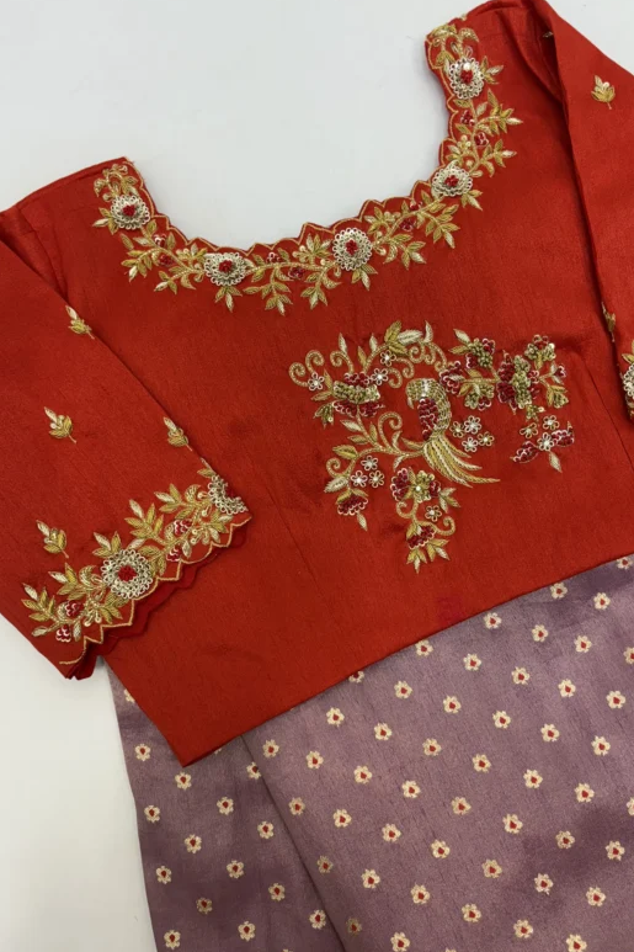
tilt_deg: -85.5
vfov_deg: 65.5
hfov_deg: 46.3
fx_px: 740
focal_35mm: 28
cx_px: 340
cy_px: 484
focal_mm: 6
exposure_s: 1/100
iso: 50
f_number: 1.6
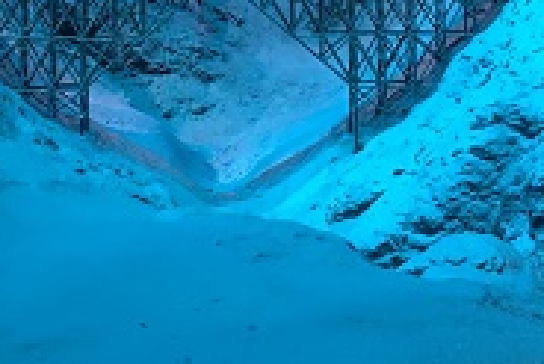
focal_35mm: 82
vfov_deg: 15.5
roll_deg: +0.9
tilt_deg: +6.5
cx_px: 248
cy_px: -170
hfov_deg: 24.7
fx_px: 1240
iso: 200
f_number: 2.2
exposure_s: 1/25
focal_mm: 4.15
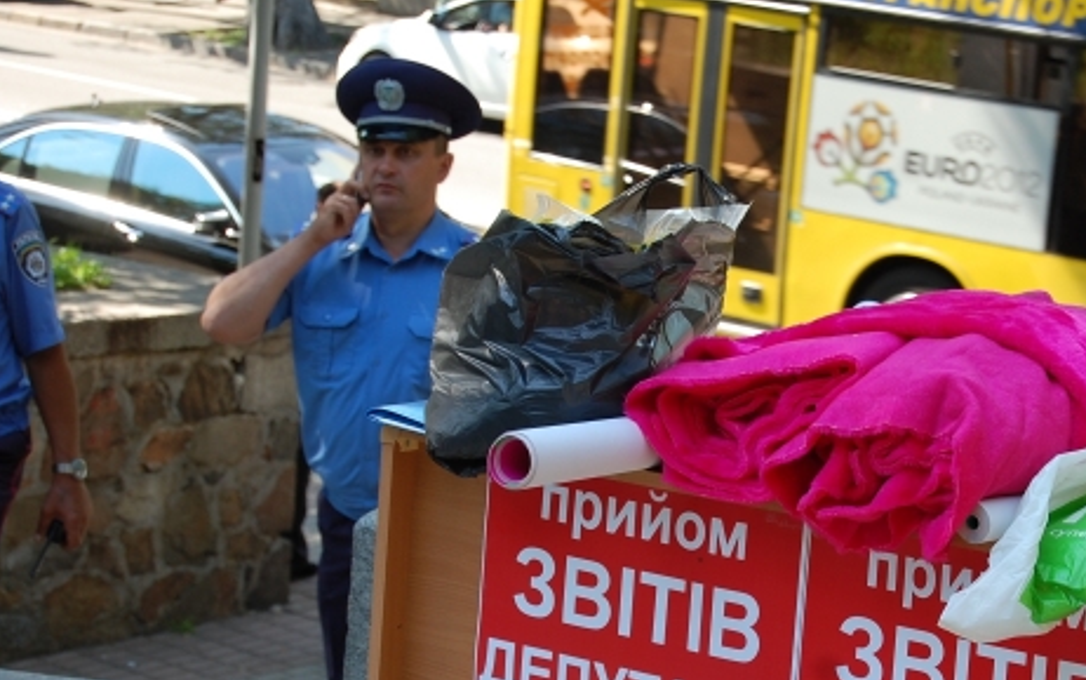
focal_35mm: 137
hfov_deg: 15.2
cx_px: 773
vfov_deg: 9.6
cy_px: 525
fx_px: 4051
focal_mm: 55
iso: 200
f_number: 5.6
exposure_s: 1/125
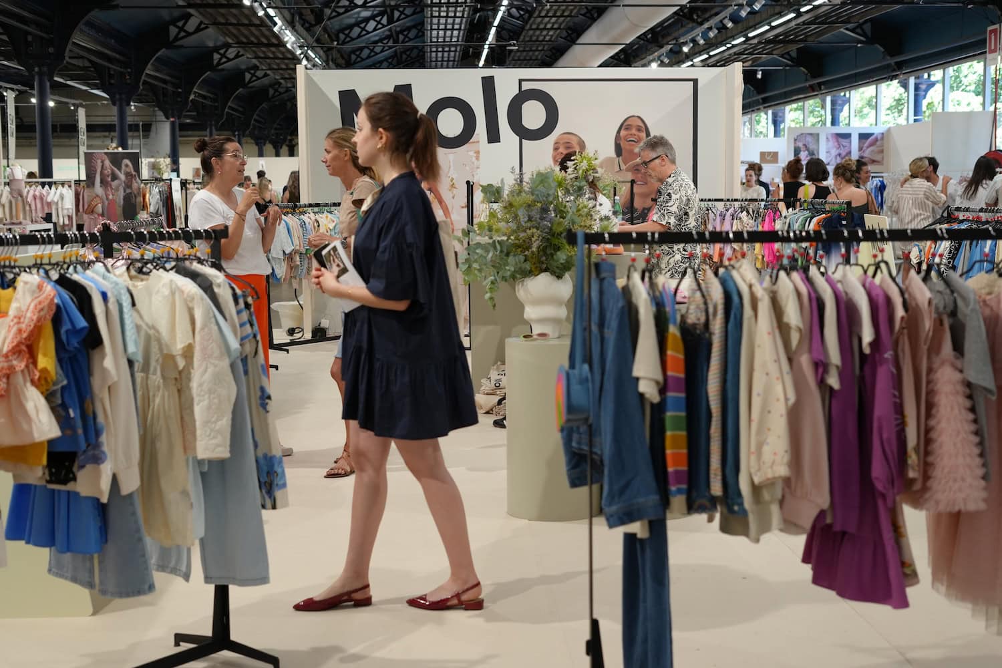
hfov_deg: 39.6
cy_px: 334
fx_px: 1392
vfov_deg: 27.0
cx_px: 501
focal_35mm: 50
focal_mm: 50
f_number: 4
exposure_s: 1/160
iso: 1000
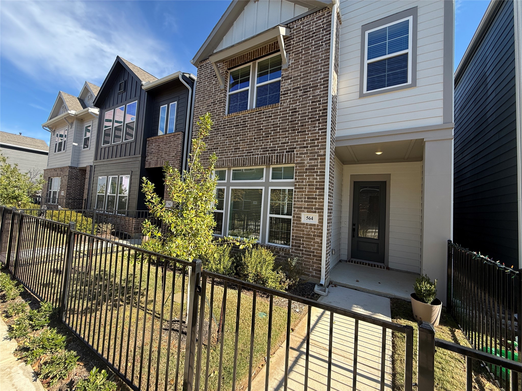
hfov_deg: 102.1
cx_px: 261
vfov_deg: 85.7
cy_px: 196
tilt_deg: +2.0
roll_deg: -2.3
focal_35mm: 14
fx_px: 211
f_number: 2.2
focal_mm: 2.22
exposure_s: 1/479
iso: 50
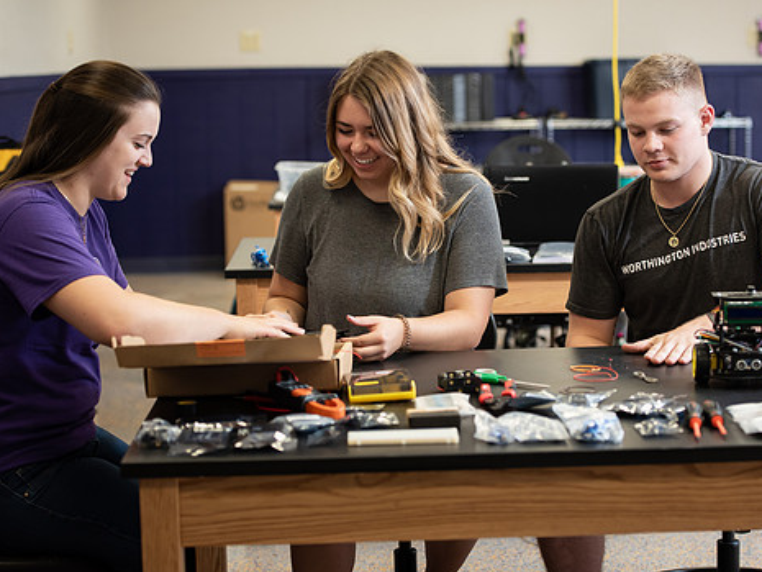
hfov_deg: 23.3
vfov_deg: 17.6
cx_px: 433
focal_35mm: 84
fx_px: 1850
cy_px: 263
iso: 800
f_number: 3.5
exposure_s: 1/200
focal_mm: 70
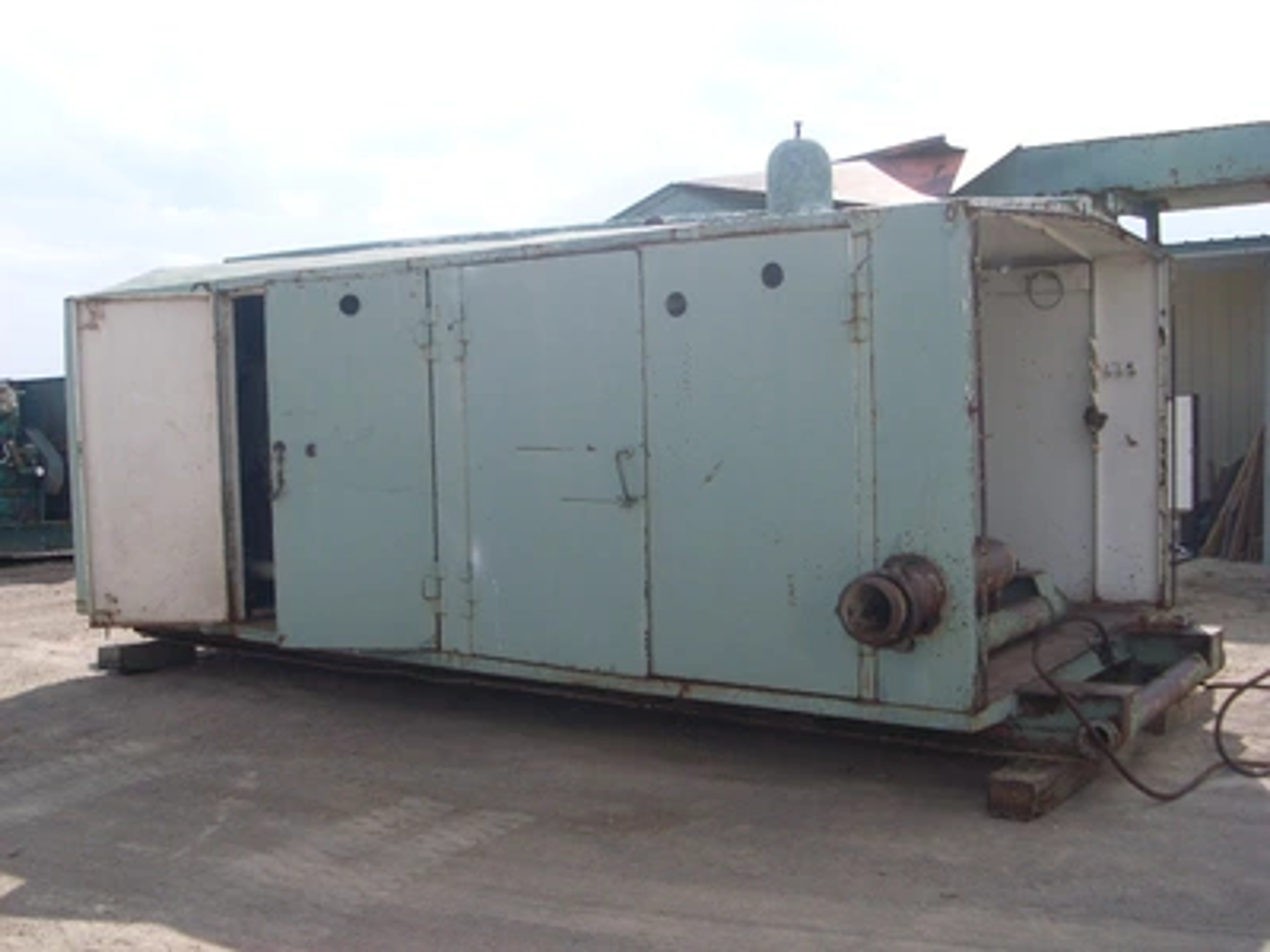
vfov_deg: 37.7
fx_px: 1394
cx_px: 635
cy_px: 476
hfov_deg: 49.0
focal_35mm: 38
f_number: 7.7
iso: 80
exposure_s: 1/250
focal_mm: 6.3
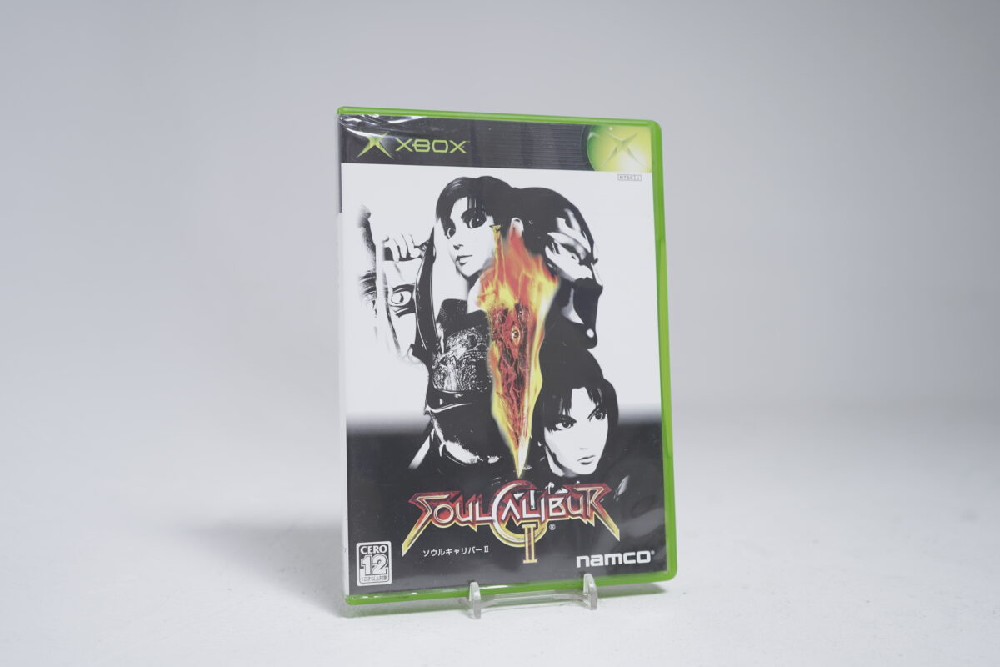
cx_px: 500
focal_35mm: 36
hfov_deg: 53.1
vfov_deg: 36.9
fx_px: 1000
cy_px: 334
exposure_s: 1/5
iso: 100
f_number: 5
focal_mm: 36
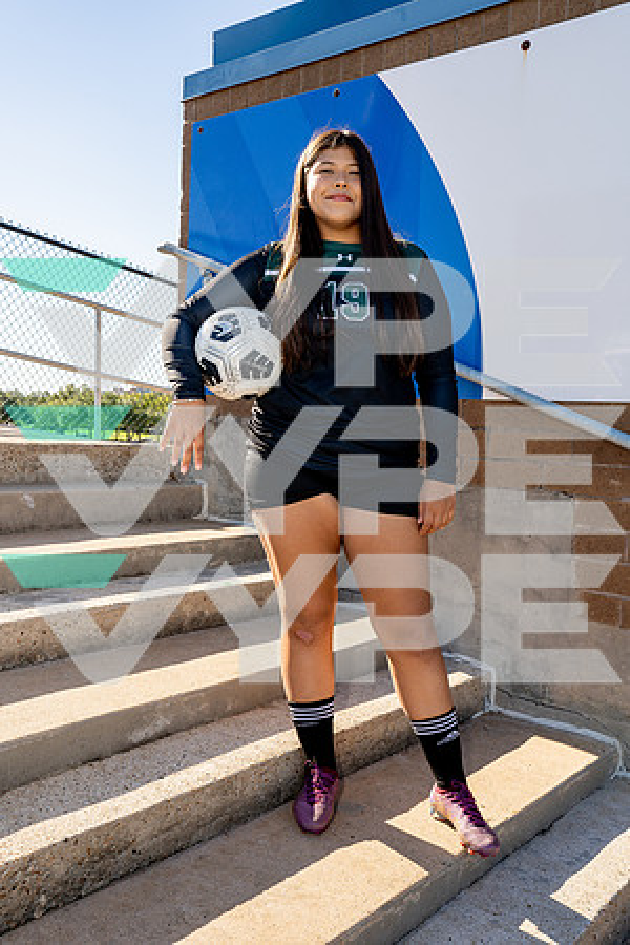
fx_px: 866
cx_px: 315
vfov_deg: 57.2
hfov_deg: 40.0
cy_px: 472
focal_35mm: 33
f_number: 8
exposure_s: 1/250
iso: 100
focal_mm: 33
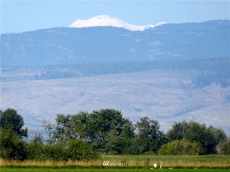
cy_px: 86
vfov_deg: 2.0
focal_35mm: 753
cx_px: 115
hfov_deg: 2.6
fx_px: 5003
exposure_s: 1/400
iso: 80
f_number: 6.3
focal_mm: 121.5
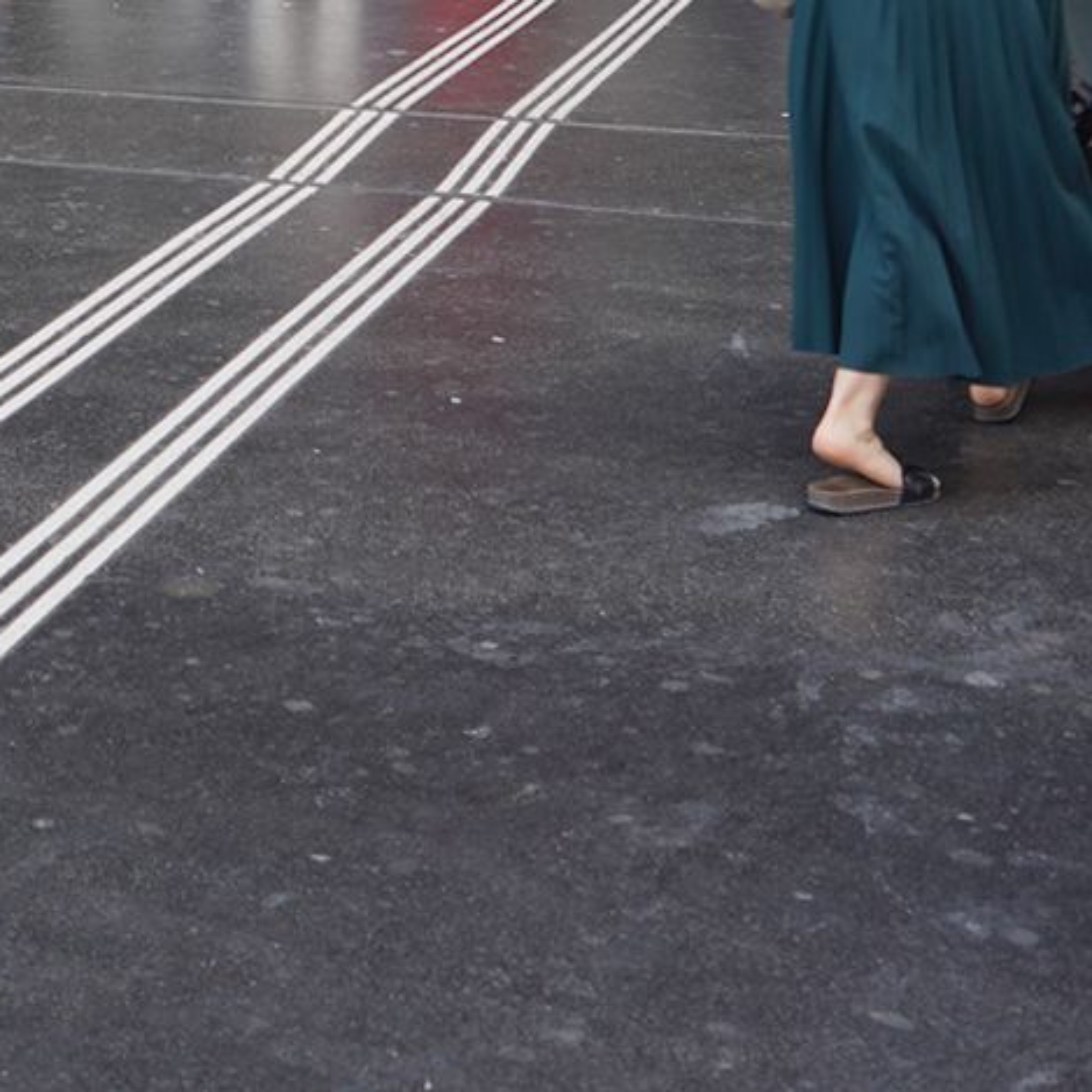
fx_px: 3105
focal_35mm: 87
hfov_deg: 18.4
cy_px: -459
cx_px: -377
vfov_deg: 18.1
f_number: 3.2
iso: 100
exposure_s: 1/100
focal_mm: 24
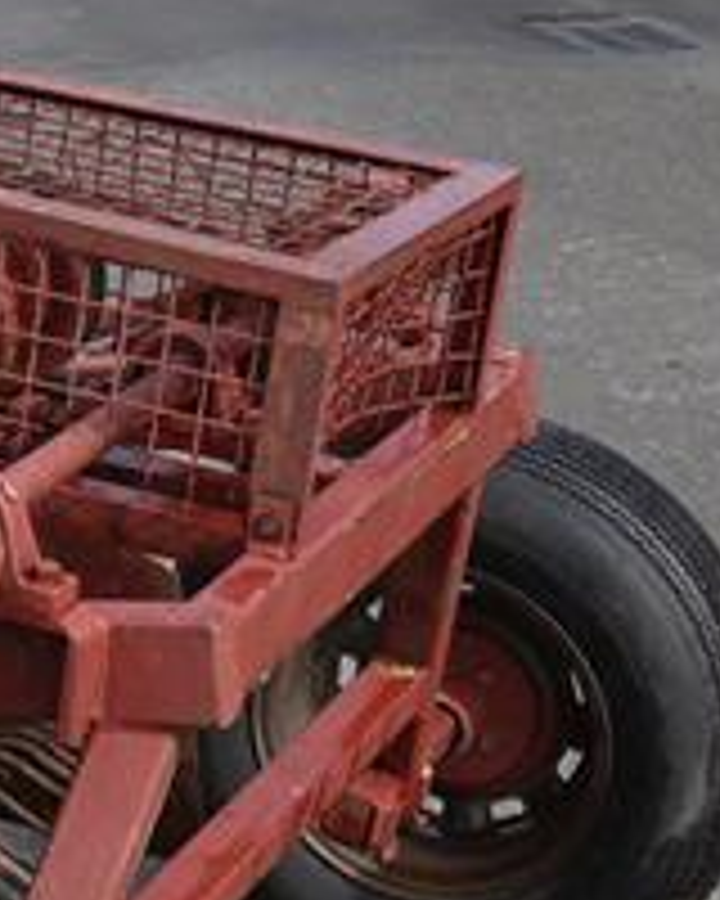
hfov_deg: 11.8
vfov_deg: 15.2
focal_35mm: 125
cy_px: 806
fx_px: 3330
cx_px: -378
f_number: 4.2
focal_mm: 20
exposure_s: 1/640
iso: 100
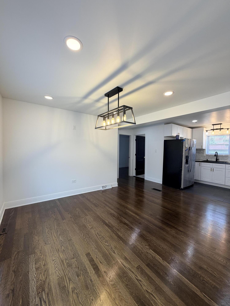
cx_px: 115
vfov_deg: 102.1
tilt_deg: -1.1
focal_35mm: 14
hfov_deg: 85.7
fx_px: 124
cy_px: 153
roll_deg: -0.7
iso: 64
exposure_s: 1/120
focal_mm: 2.22
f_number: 2.2
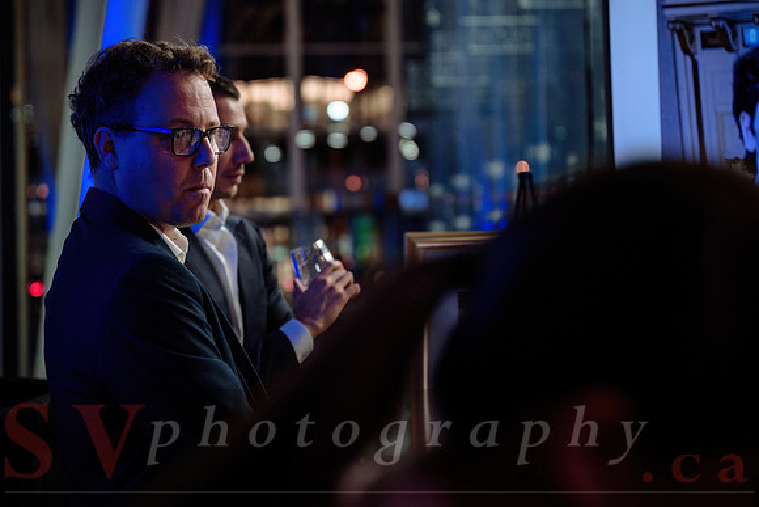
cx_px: 322
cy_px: 215
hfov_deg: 25.1
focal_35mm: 81
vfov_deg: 16.9
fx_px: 1701
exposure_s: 1/160
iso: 800
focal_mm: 70
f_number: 2.8
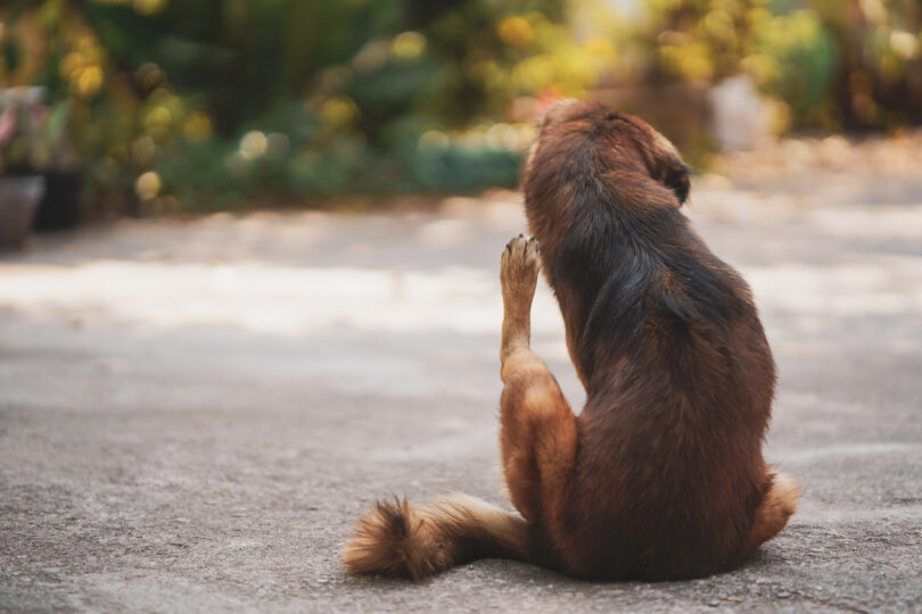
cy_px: 307
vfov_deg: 16.1
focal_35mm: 85
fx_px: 2177
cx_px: 461
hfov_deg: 23.9
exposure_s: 1/2000
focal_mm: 85
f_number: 1.4
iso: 100
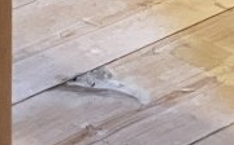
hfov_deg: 9.8
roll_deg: +2.7
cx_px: -257
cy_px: -241
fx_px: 1261
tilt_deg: -15.0
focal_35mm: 198
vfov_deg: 6.2
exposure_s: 1/33
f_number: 1.8
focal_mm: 3.99
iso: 400
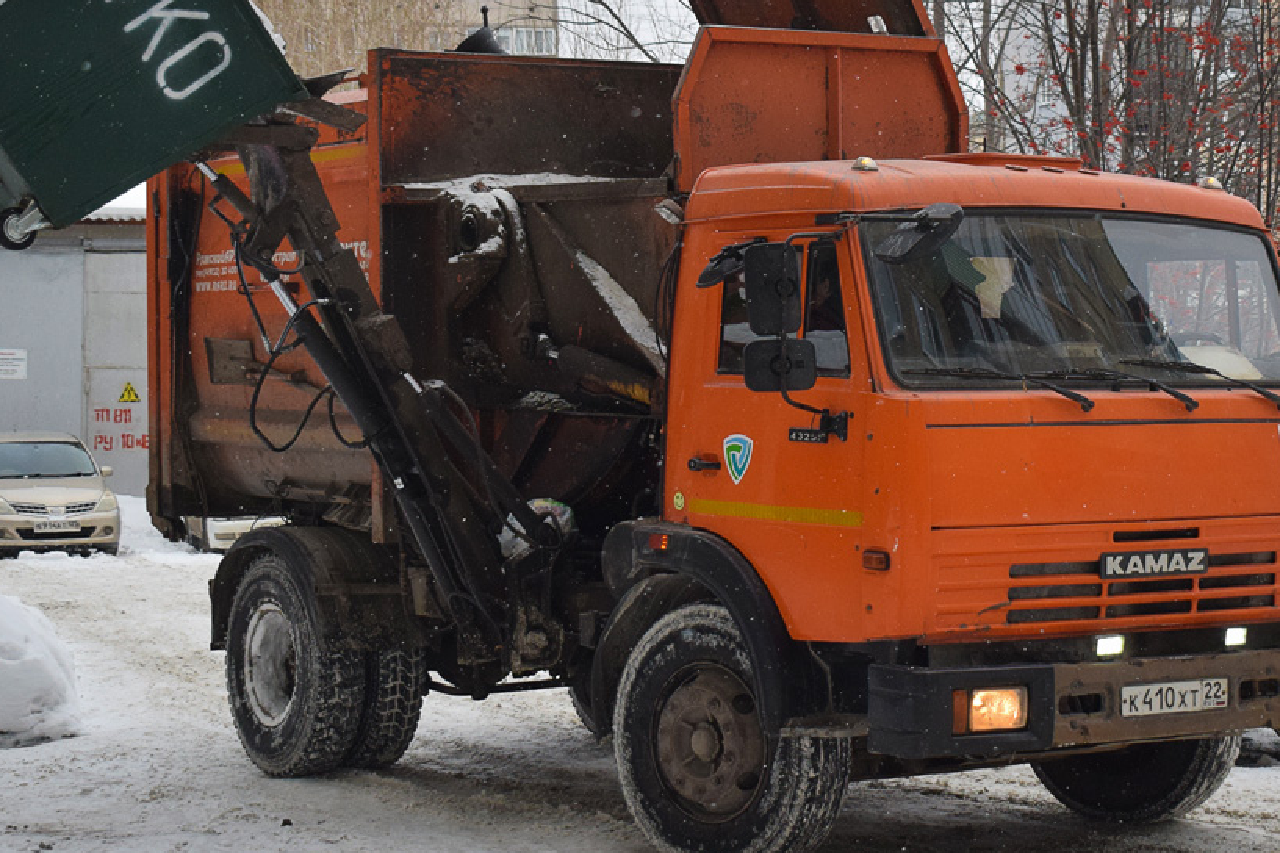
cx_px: 732
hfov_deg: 30.5
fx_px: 2346
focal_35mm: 66
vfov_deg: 20.6
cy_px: 322
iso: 800
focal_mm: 30
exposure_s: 1/500
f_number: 5.6
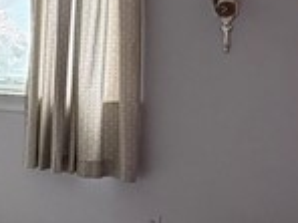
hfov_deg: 19.1
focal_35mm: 97
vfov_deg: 15.2
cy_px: 64
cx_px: -58
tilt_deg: -1.6
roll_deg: -1.7
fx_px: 835
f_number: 2.2
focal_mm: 2.22
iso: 160
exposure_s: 1/121
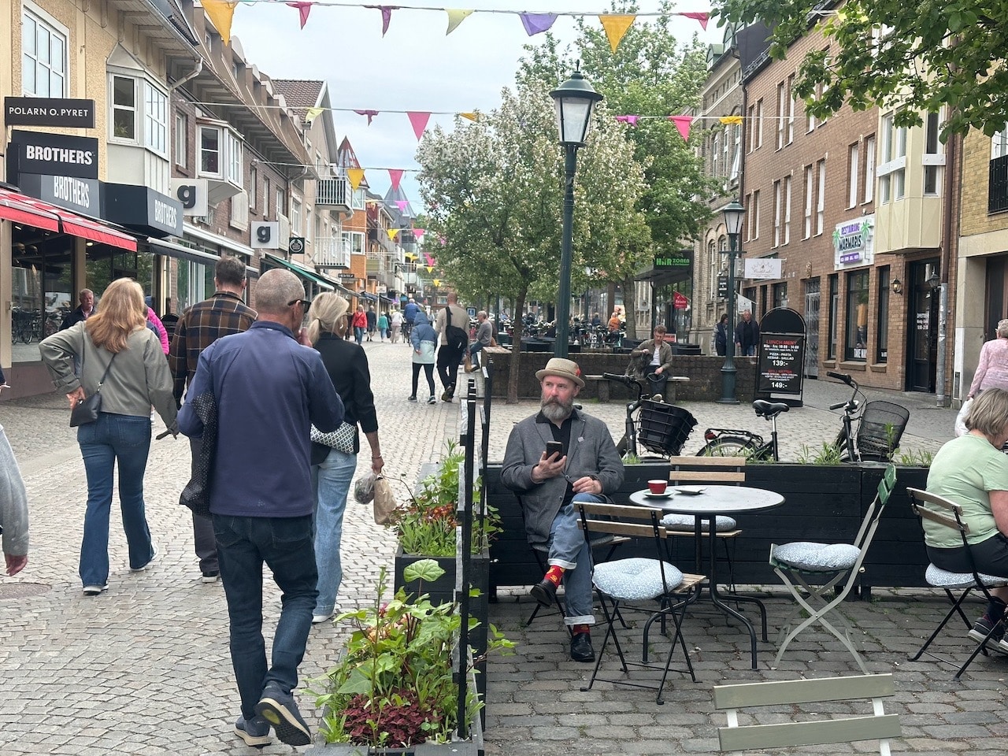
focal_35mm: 48
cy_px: 378
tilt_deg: -1.0
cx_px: 504
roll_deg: -0.3
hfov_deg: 39.7
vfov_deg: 30.3
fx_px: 1398
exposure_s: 1/1376
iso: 64
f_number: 1.78
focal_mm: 6.86
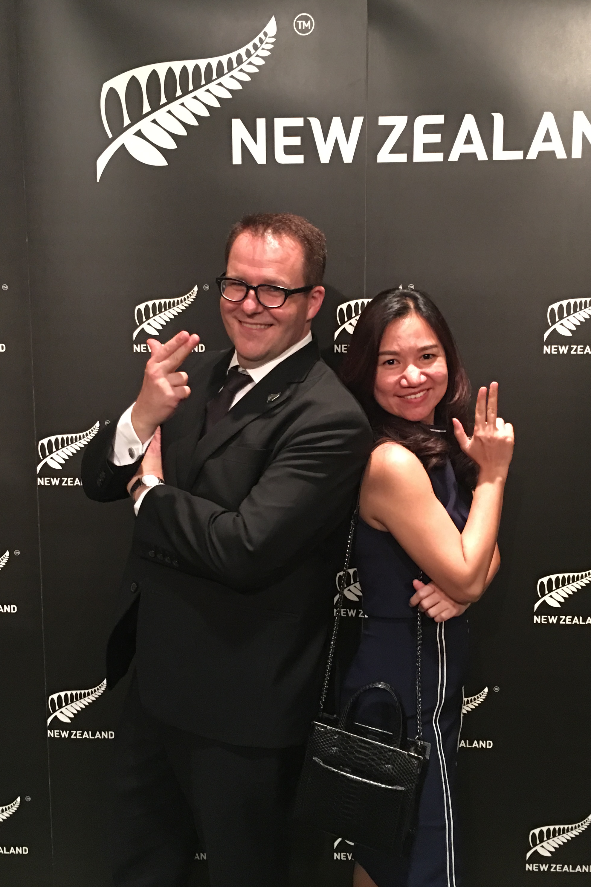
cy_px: 437
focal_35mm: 41
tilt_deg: -9.6
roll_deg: -0.4
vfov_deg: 47.4
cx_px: 294
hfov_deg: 32.6
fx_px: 1010
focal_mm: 4.15
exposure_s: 1/8
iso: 125
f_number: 2.2
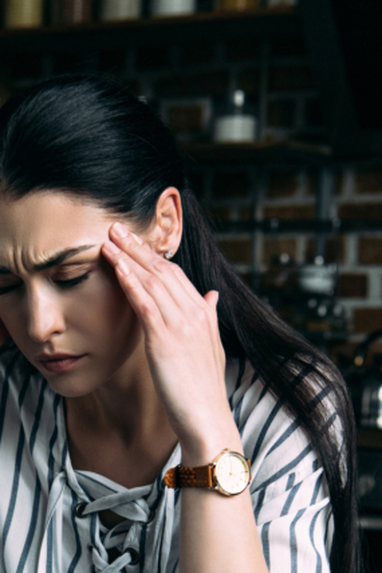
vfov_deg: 18.6
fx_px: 1717
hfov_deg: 12.6
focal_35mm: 108
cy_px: 510
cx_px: 20
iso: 640
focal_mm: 45
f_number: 4
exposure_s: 1/160
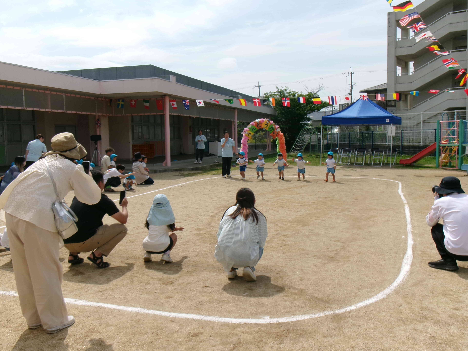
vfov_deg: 39.7
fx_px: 487
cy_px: 176
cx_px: 234
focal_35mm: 36
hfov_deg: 51.4
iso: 100
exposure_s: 1/220
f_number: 11.8
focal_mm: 6.4
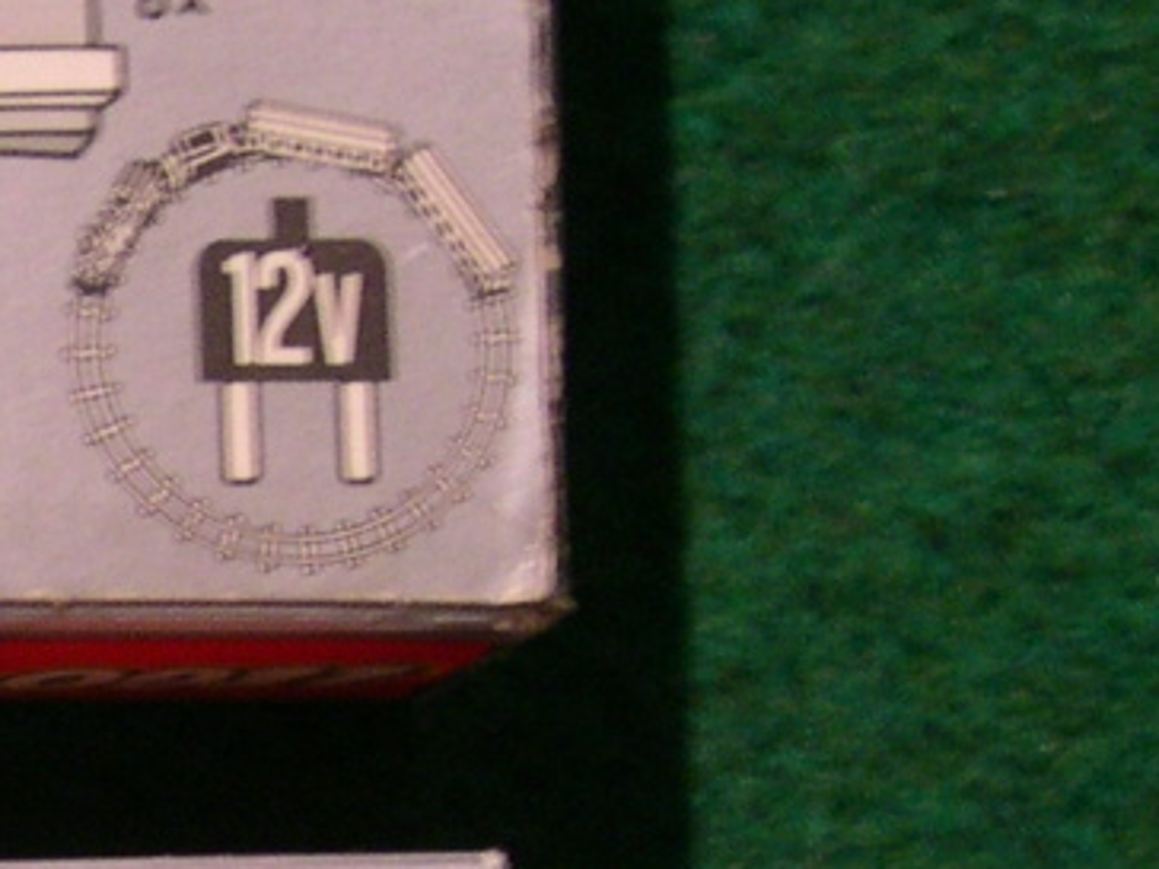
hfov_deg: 11.2
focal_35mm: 167
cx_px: -796
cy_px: 882
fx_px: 5591
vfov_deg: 8.8
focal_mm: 8
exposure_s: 1/8.6
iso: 174
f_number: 2.8
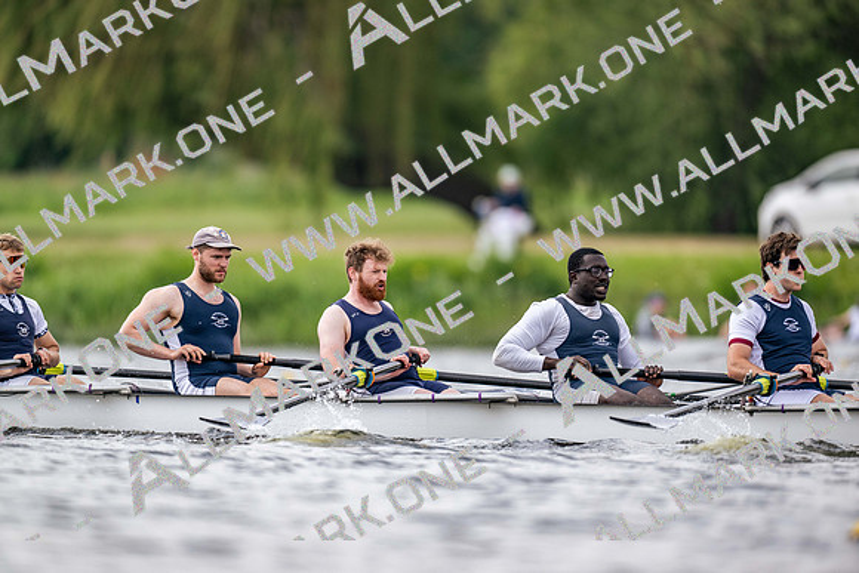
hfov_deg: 3.4
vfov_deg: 2.3
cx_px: 430
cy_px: 286
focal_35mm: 600
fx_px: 14327
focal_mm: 600
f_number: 4
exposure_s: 1/2500
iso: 500
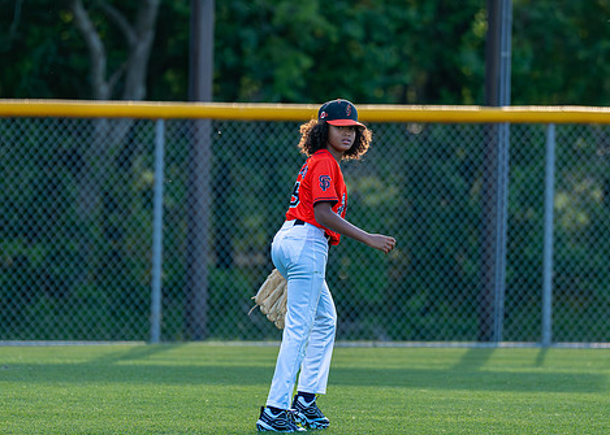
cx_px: 333
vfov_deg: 3.0
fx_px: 8212
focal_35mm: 474
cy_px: 199
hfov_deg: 4.3
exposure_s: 1/2500
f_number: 2.8
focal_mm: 200
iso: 800
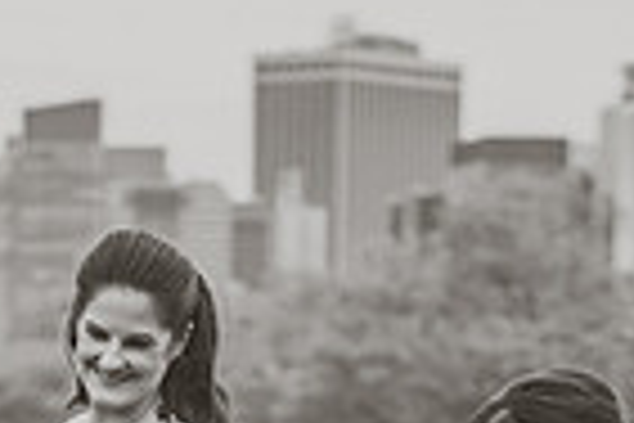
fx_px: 5688
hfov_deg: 6.4
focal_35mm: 323
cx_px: 19
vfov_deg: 4.2
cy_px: 794
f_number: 2.8
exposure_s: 1/1250
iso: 100
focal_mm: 75
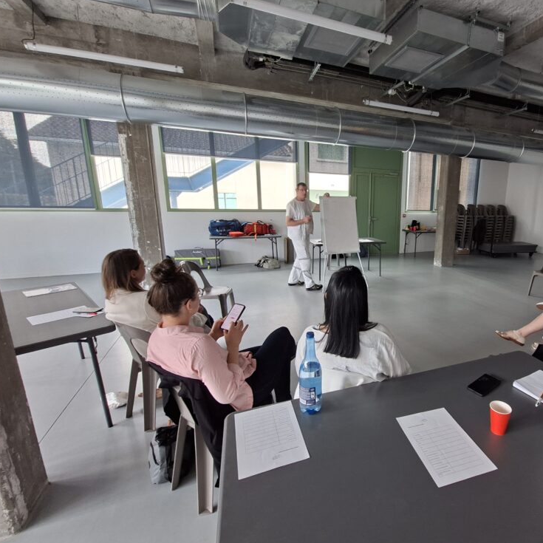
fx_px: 284
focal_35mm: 16
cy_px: 270
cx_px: 369
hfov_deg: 83.9
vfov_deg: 87.4
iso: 64
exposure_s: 1/50
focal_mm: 1.74
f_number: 2.2
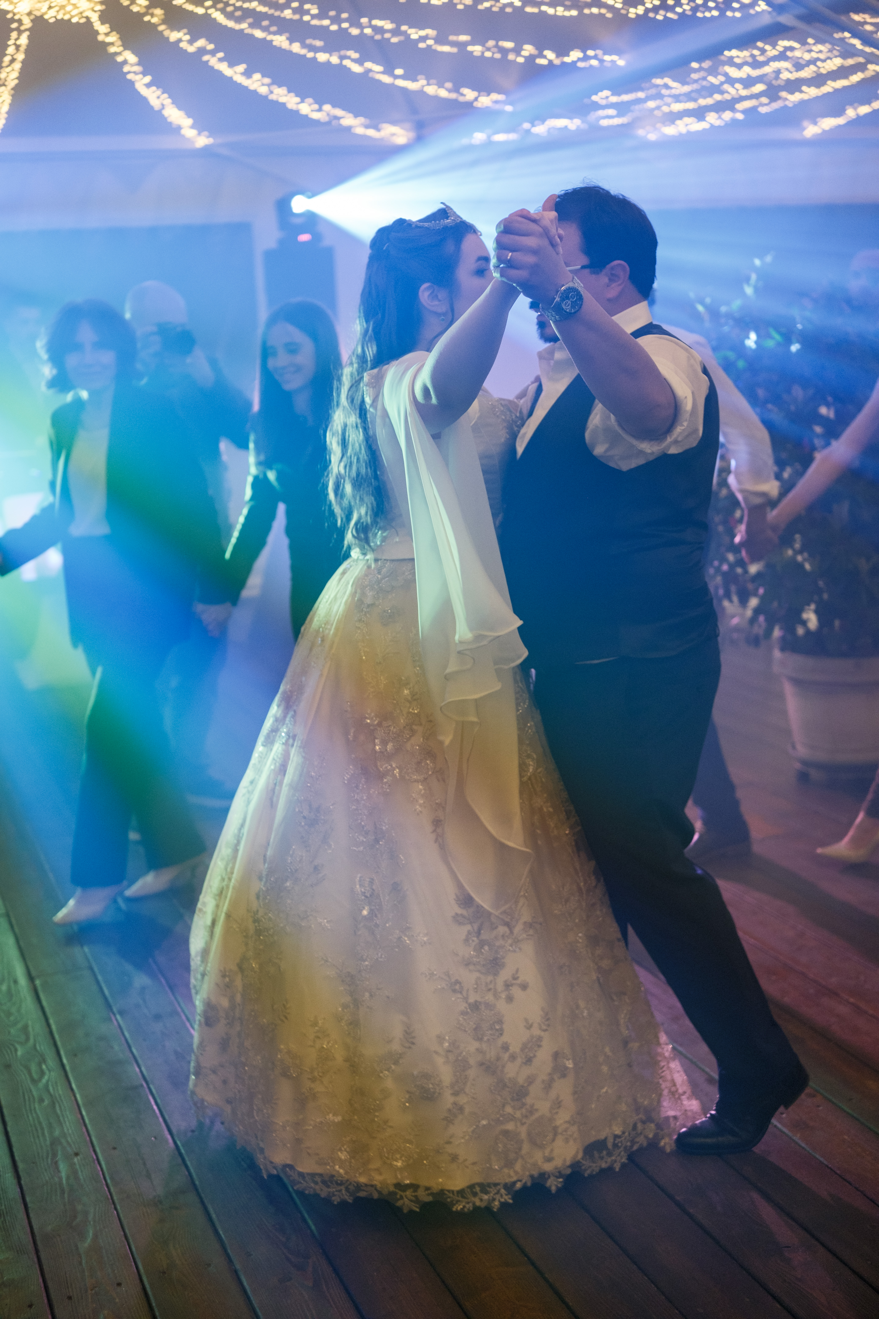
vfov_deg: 47.4
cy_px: 660
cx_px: 440
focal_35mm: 41
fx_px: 1502
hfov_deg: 32.6
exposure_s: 1/125
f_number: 1.4
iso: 1000
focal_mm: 27
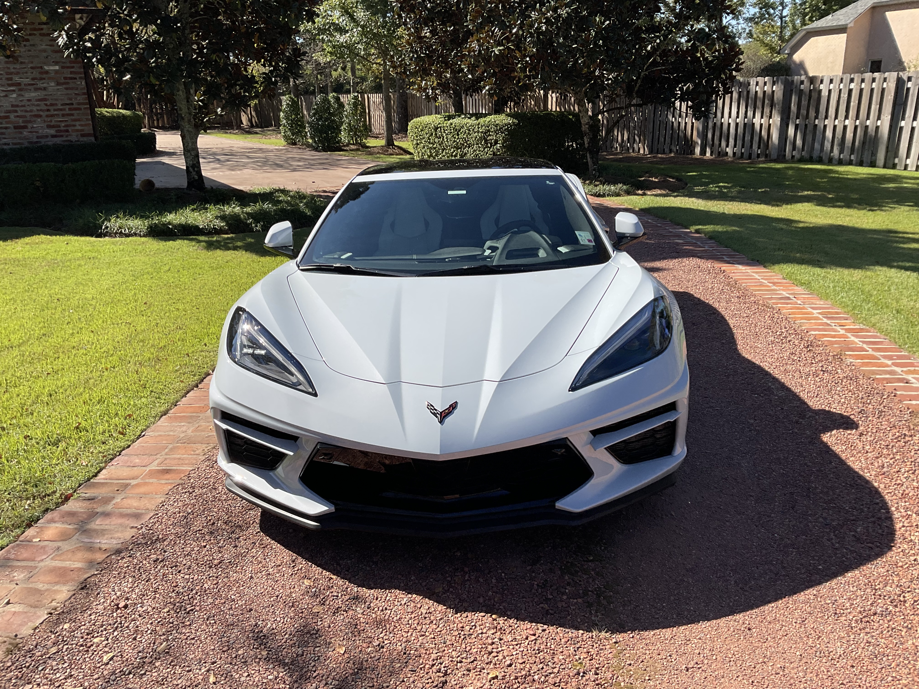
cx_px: 460
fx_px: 770
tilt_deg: -18.0
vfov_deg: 48.2
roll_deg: +0.1
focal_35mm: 29
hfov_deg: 61.7
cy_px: 344
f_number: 1.8
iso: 16
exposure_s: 1/1626
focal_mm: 3
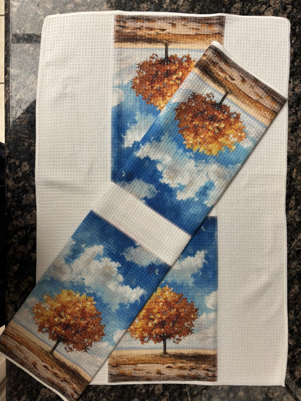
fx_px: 301
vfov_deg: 67.3
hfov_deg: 53.1
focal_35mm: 26
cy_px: 200
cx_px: 150
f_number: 1.6
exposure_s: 1/60
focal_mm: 5.96
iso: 100
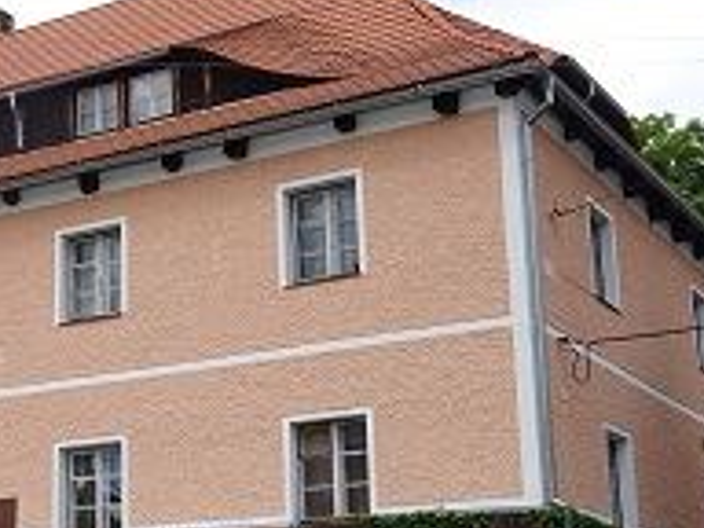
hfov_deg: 26.0
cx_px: 110
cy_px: 326
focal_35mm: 73
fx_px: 1485
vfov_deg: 20.1
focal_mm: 5.98
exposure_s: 1/640
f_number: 4
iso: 80
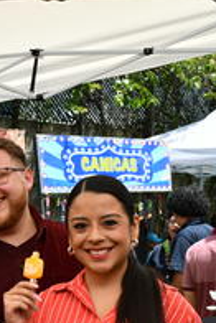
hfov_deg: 15.1
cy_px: 213
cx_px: -33
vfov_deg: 23.0
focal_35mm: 88
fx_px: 791
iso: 100
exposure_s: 1/200
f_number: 7.1
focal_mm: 24
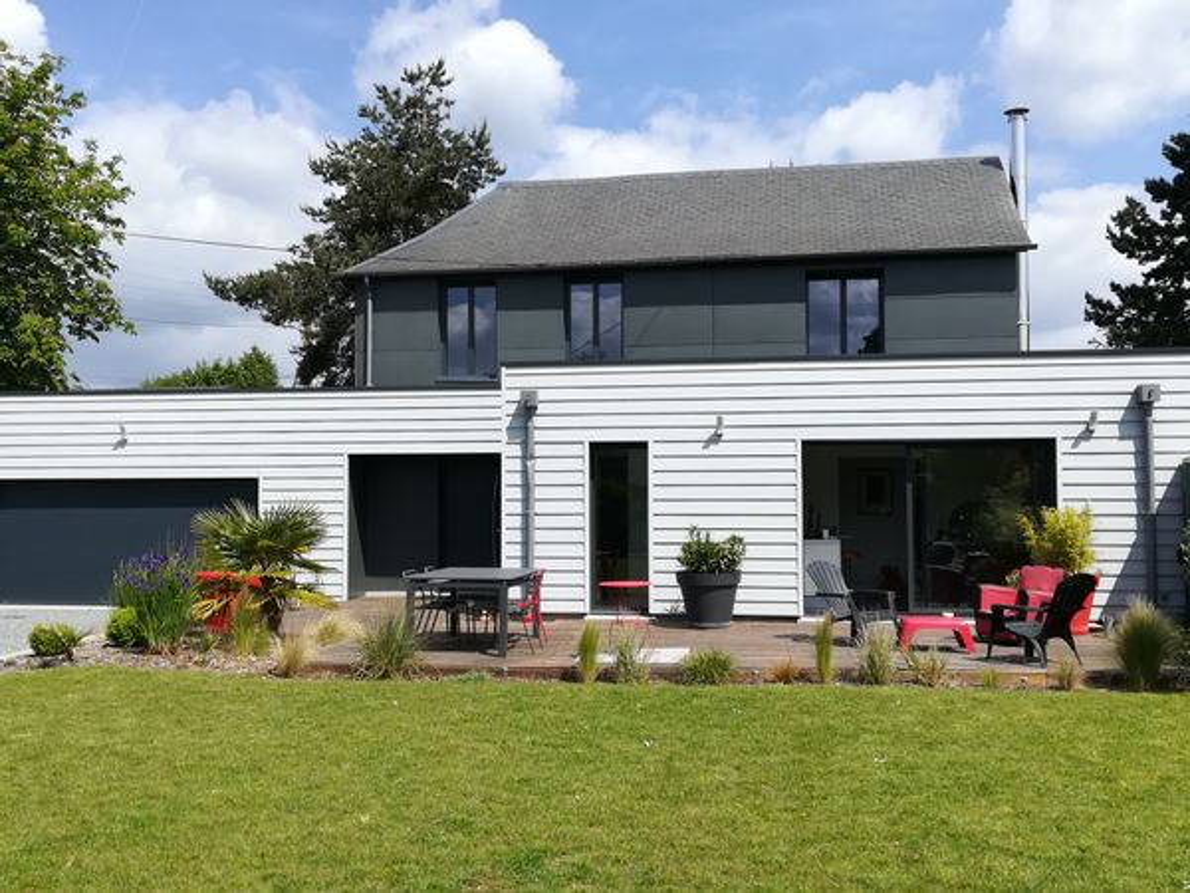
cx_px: 595
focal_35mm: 34
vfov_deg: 41.8
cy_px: 446
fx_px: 1169
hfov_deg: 54.0
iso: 50
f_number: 2.2
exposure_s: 1/984
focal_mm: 3.83
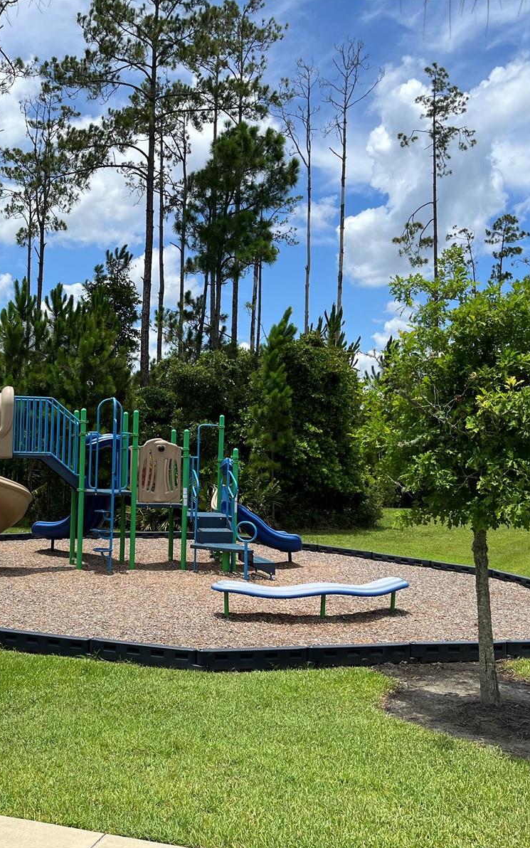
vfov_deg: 52.7
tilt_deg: +0.5
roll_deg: -1.1
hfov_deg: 33.9
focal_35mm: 37
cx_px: 149
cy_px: 424
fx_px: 855
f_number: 1.6
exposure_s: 1/3623
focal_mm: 5.1
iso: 50
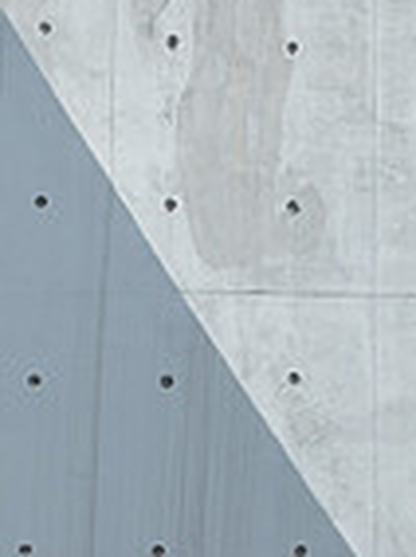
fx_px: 4934
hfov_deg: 4.7
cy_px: 147
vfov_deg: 6.5
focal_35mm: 307
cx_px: -636
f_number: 5.6
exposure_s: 1/200
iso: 400
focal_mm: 58
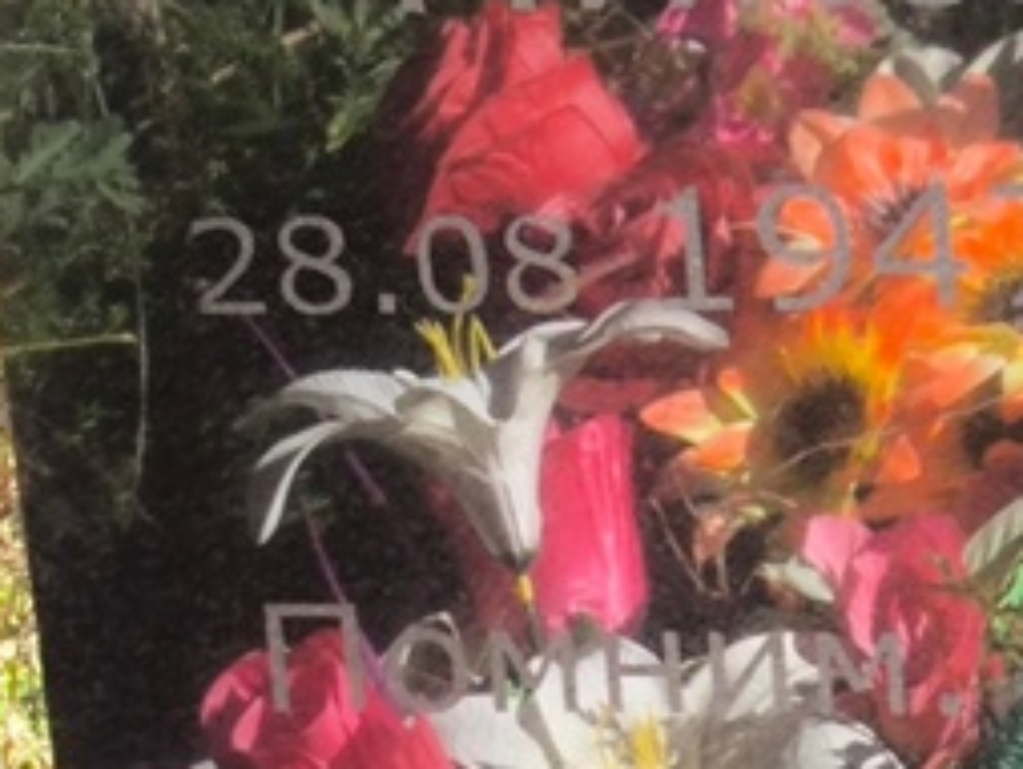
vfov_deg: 9.3
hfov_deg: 12.3
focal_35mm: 157
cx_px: 1170
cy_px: -242
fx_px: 4644
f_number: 1.7
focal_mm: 4.71
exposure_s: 1/213
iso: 50
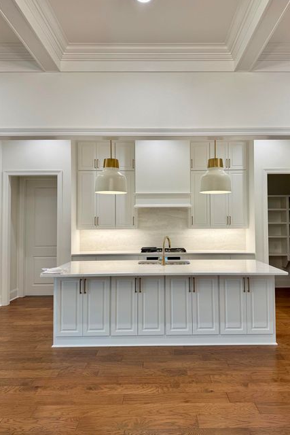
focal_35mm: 26
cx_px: 167
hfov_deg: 49.4
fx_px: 314
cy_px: 212
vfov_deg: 69.4
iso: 80
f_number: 1.78
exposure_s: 1/120
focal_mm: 6.76
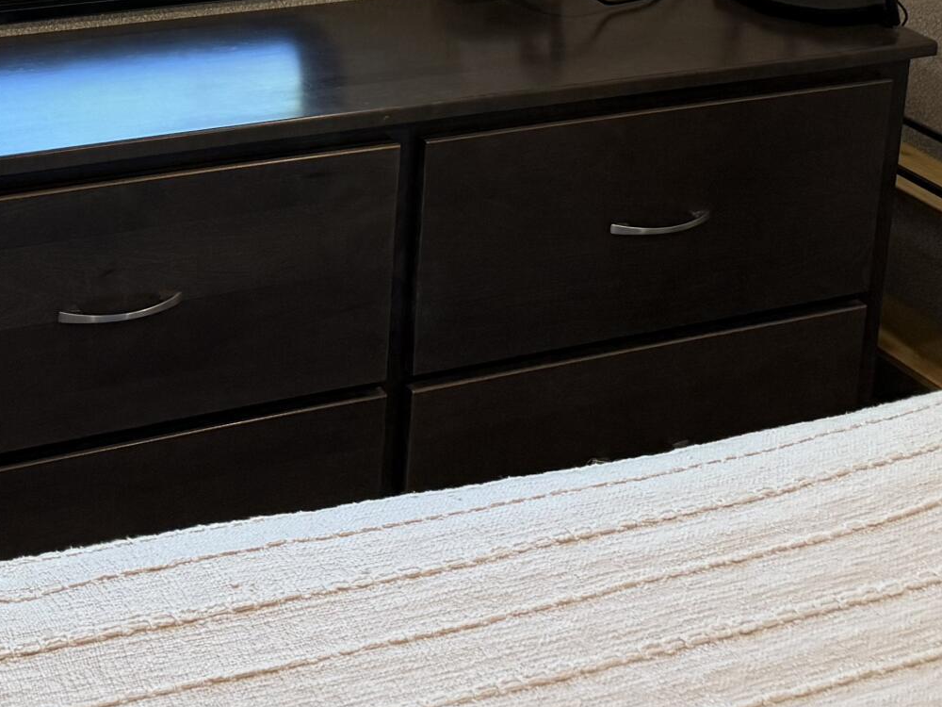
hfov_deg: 26.5
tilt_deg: -12.3
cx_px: 186
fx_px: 1959
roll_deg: -1.6
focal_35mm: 72
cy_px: -215
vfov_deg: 18.9
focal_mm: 6.76
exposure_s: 1/120
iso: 250
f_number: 1.78
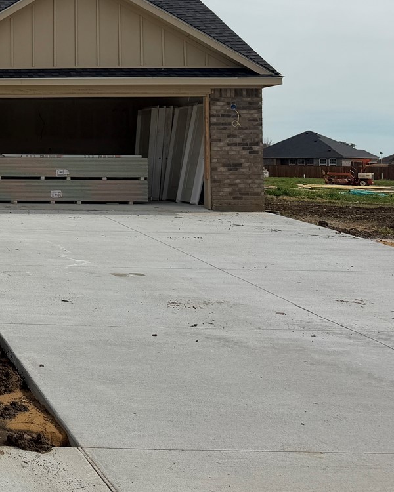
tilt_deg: +1.8
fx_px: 875
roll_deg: +0.3
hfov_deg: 21.5
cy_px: 126
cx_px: -189
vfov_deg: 30.9
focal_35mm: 60
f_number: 1.78
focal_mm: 6.76
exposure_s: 1/8130
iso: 80
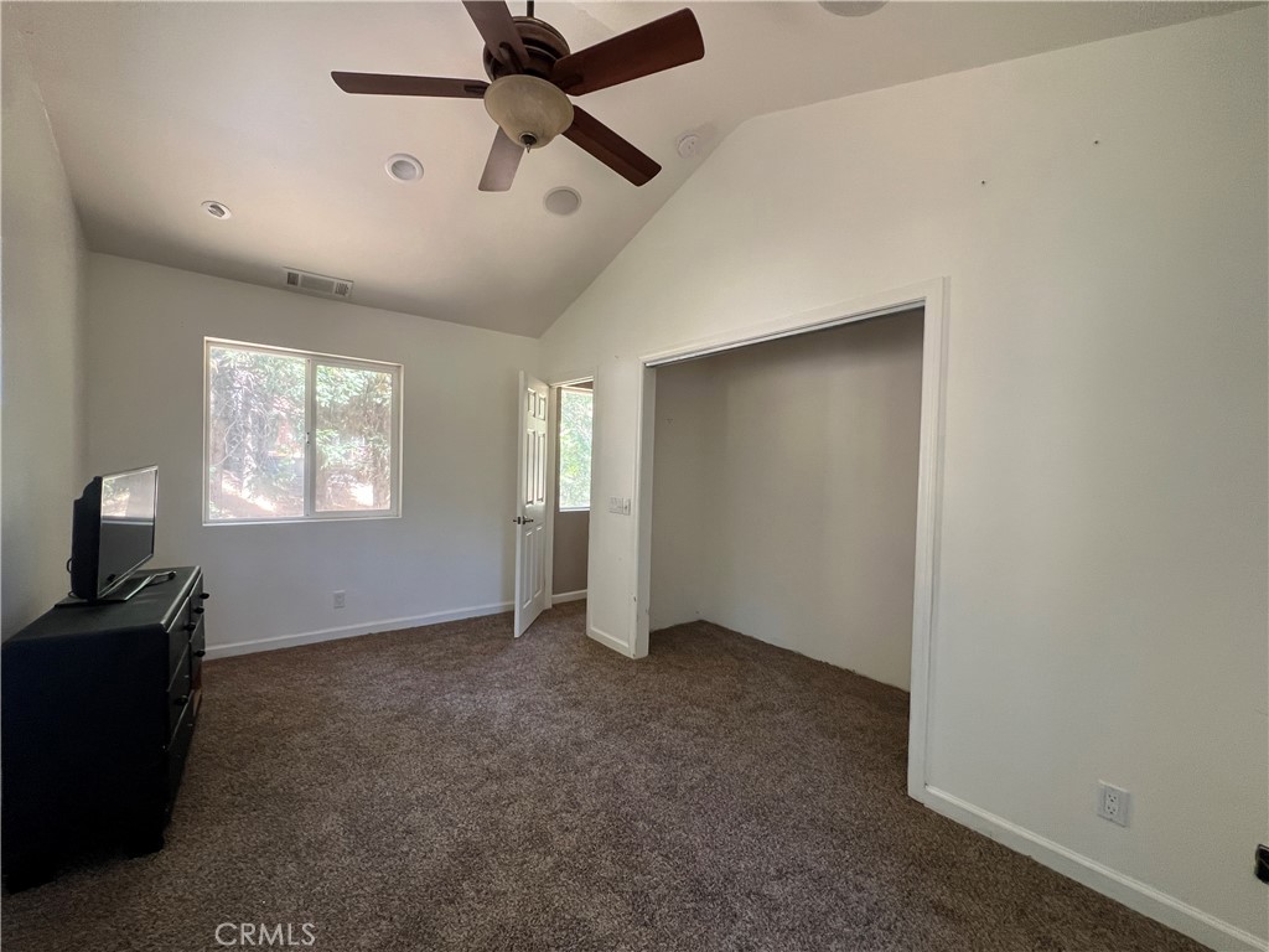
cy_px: 476
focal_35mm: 13
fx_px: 477
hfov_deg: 106.2
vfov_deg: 89.9
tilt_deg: -1.4
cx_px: 634
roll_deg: -1.2
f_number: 1.8
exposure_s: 1/99
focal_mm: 1.57
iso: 200
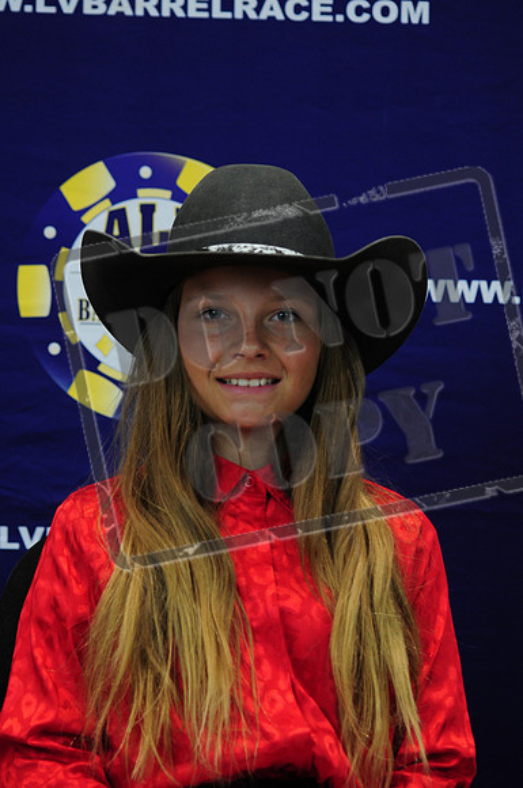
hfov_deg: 11.1
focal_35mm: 123
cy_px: 394
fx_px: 2688
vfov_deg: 16.7
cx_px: 262
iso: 640
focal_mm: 82
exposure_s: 1/125
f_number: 4
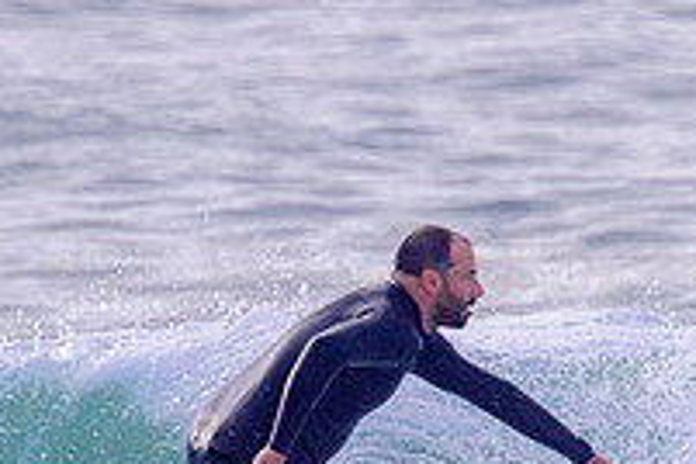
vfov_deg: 0.6
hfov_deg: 0.9
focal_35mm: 2304
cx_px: 589
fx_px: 44541
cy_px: 504
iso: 1100
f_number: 11
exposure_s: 1/2000
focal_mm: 800
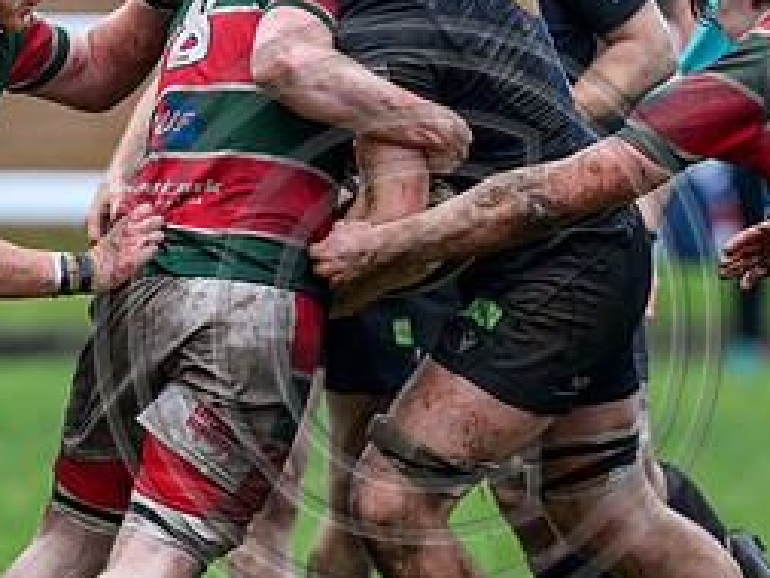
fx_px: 21120
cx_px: 476
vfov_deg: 1.6
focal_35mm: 949
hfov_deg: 2.1
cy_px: 374
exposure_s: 1/2000
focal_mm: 400
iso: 4000
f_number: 4
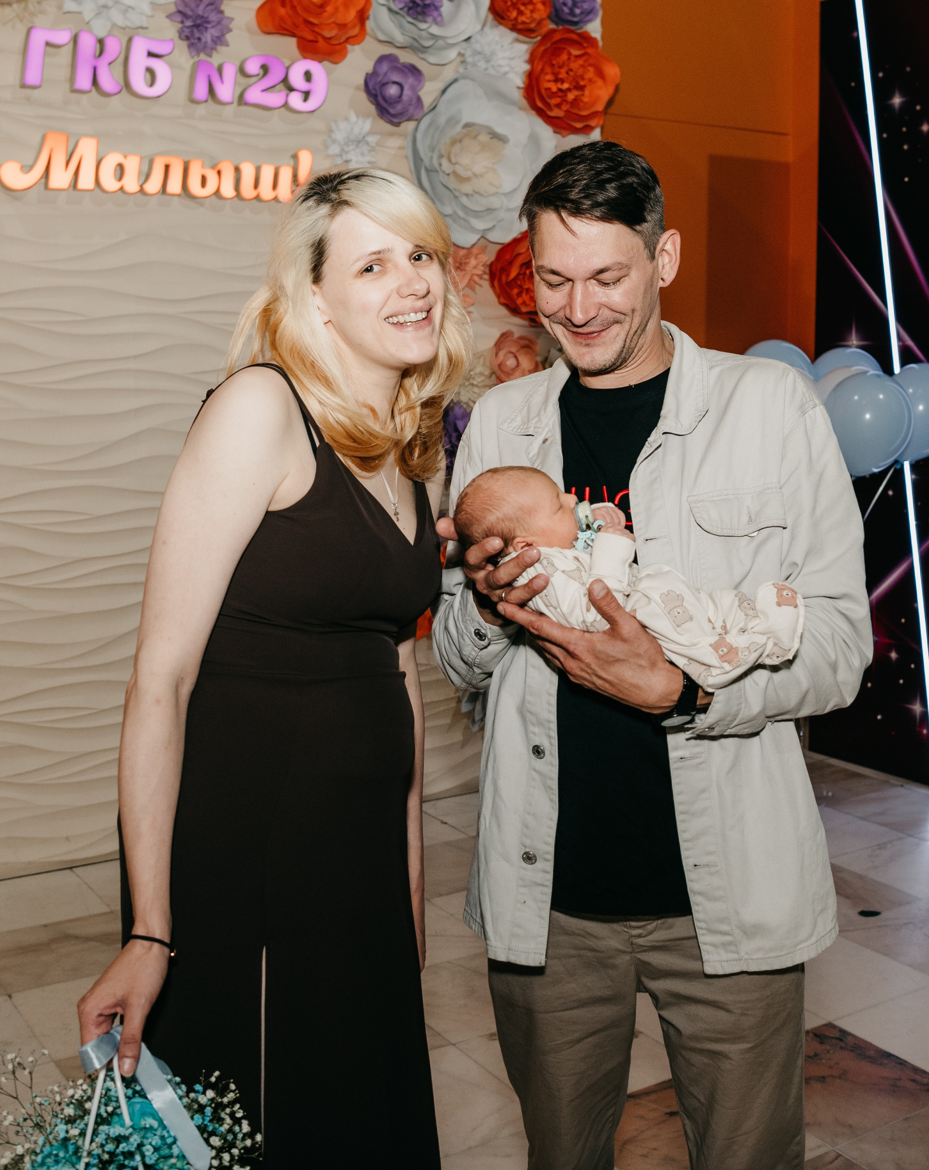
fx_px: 1397
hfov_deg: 36.8
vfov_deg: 45.2
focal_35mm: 40
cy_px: 472
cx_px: 494
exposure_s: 1/160
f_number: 4
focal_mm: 24
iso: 250
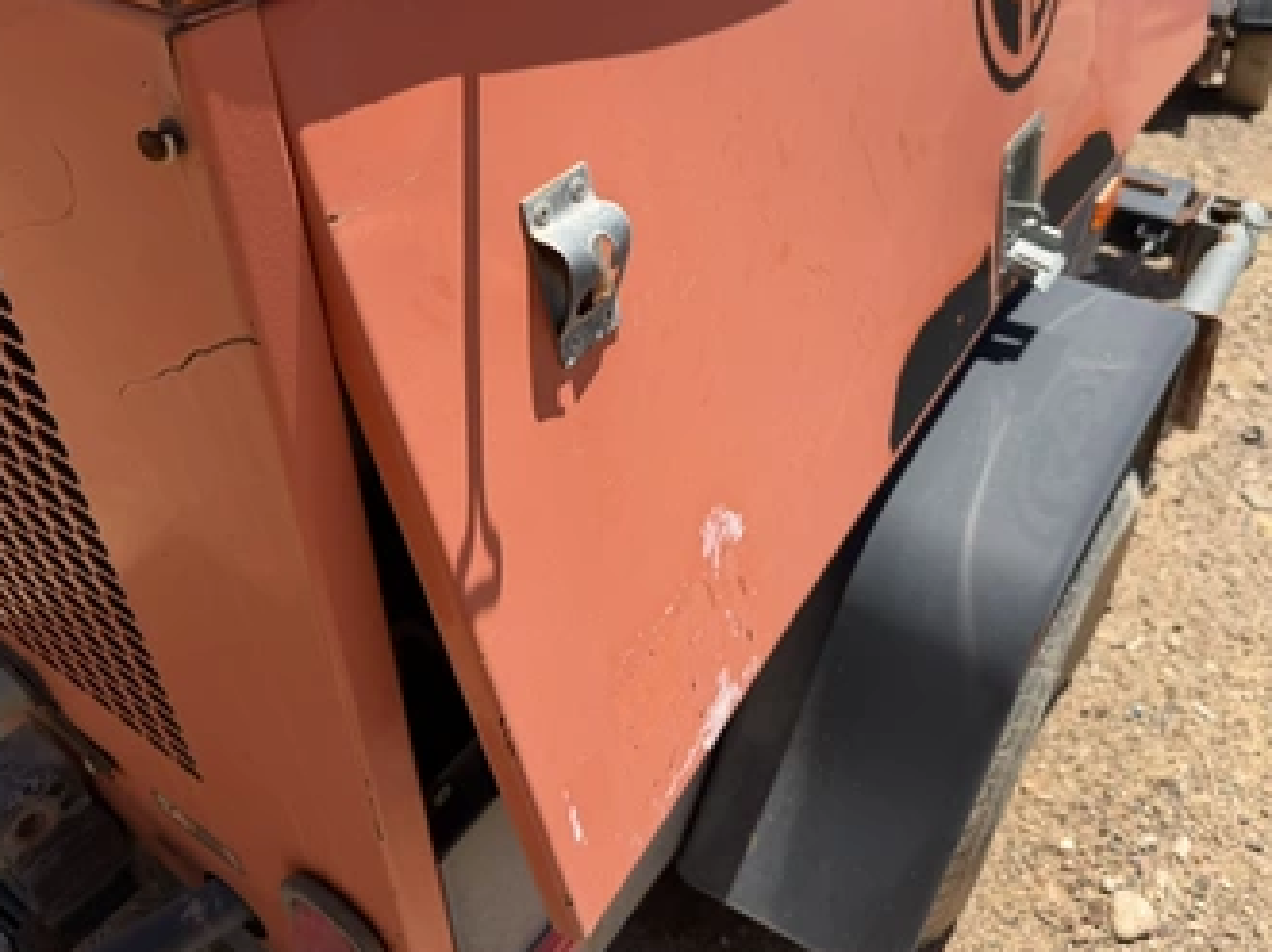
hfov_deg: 61.7
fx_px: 1065
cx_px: 619
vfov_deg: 48.0
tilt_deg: -28.2
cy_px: 388
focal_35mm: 29
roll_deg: -2.1
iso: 80
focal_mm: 6.76
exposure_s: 1/4975
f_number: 1.78
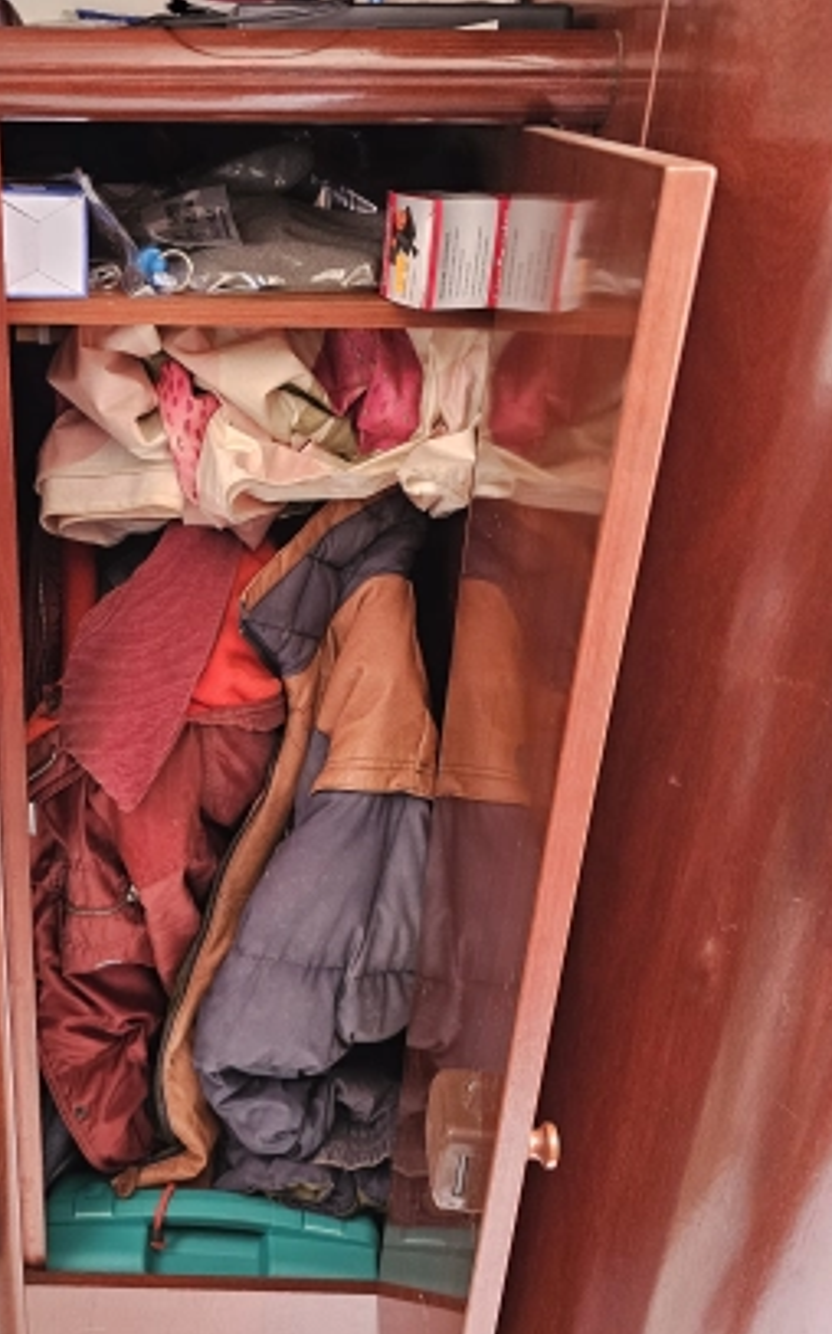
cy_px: 674
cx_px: 144
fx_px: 1198
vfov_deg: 58.2
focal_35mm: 33
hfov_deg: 36.7
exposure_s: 1/100
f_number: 1.7
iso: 640
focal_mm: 6.3
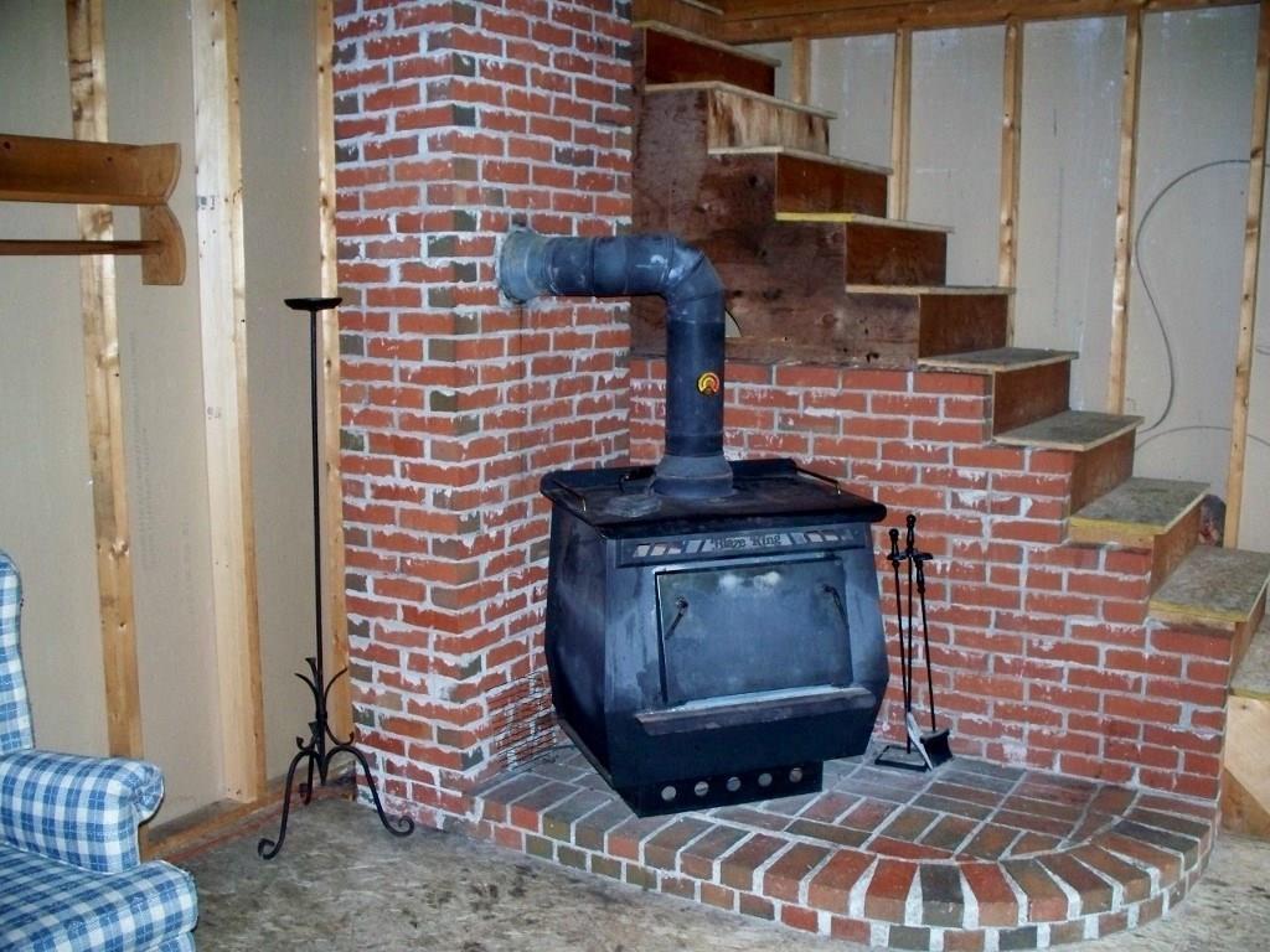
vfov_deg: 39.7
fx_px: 1321
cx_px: 635
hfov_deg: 51.4
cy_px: 476
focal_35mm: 36
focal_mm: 7.54
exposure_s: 1/30
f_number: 2.8
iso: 320
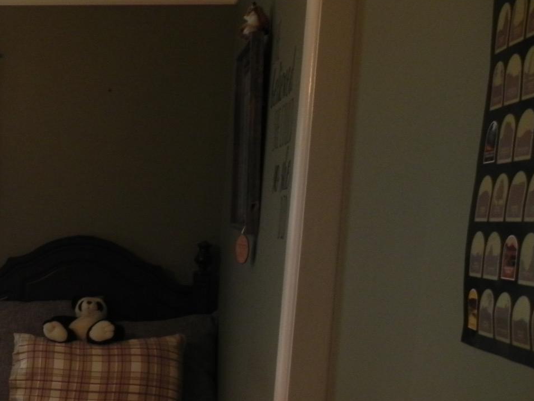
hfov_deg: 31.2
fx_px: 864
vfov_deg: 25.7
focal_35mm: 56
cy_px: 308
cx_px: -28
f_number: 2.8
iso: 162
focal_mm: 4.6
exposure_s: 1/30
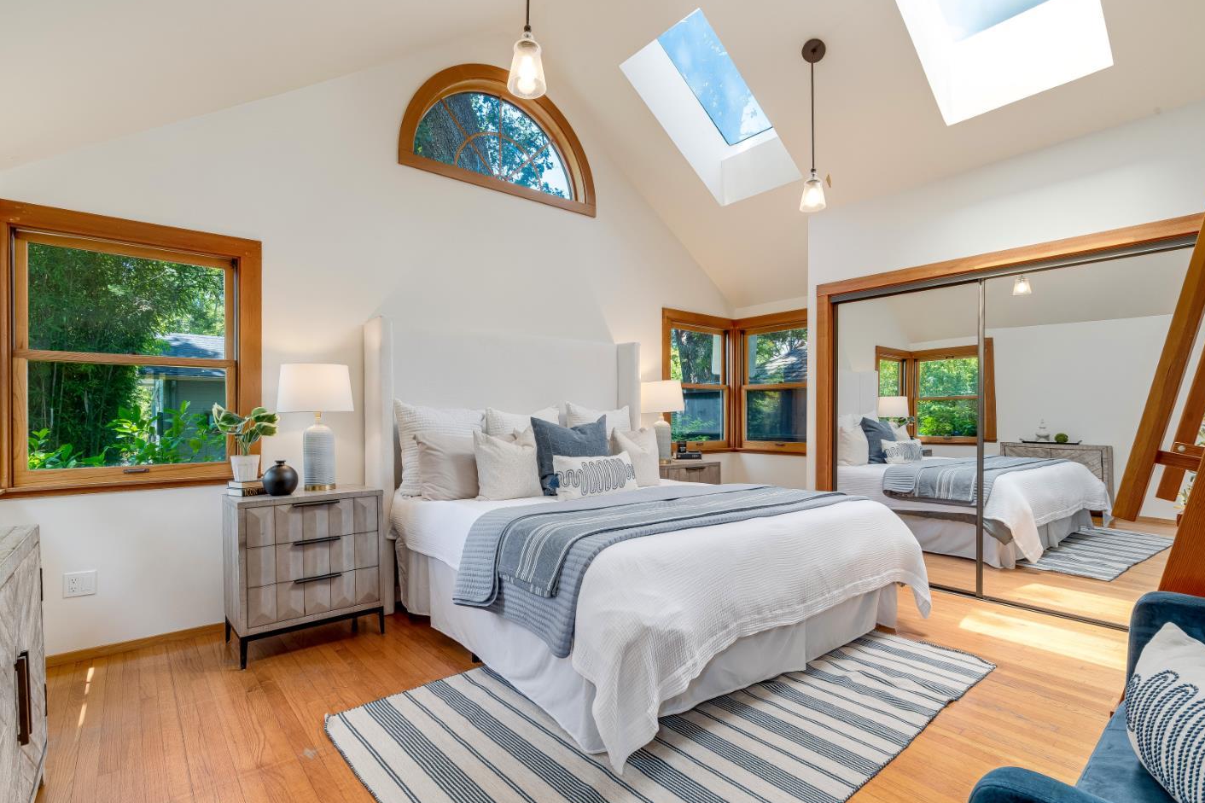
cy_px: 417
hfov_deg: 93.3
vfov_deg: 70.4
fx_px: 569
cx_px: 585
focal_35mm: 17
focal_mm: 16
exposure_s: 1/125
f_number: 11
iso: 400
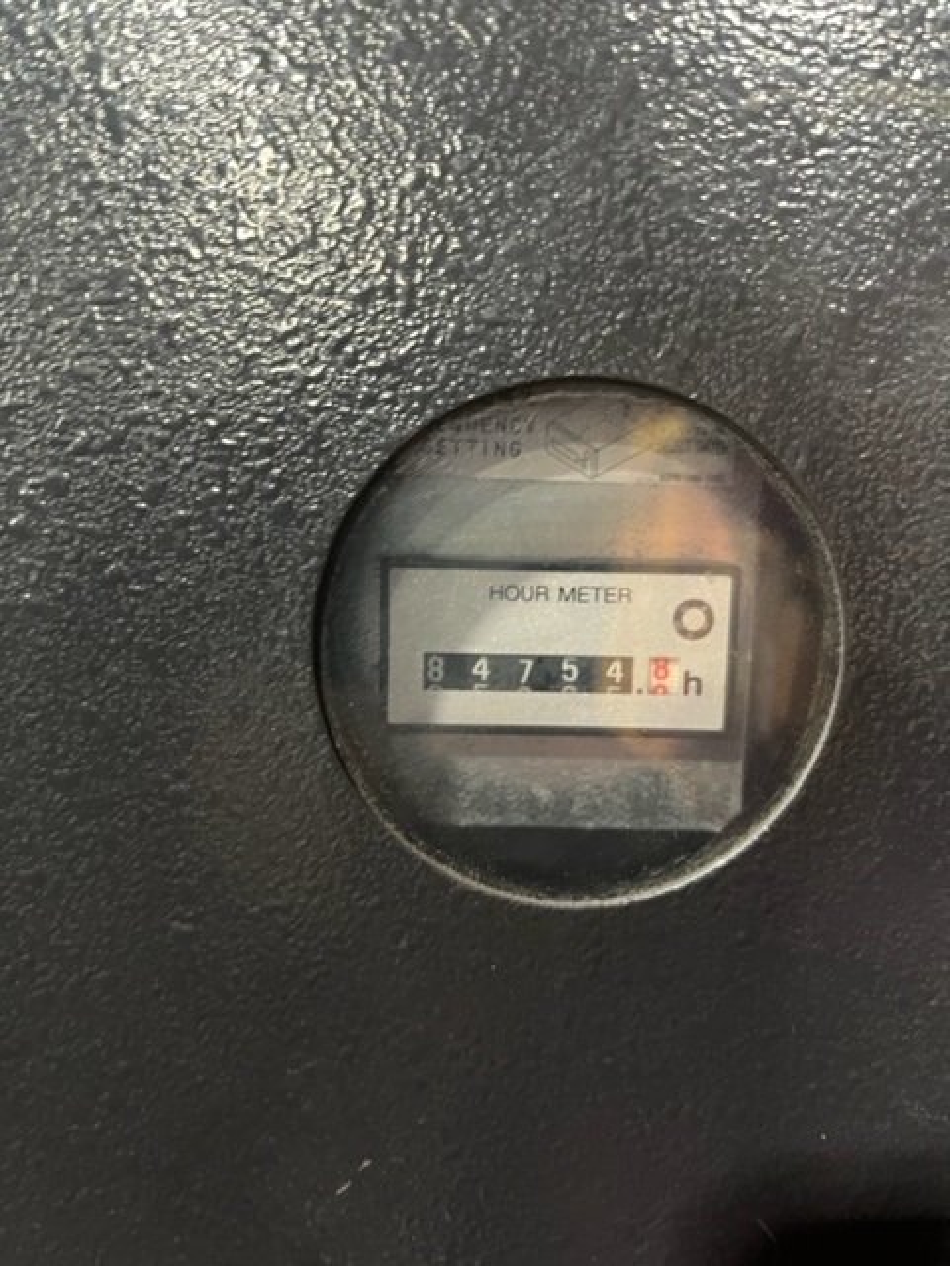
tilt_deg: -7.7
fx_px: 951
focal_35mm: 26
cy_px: 633
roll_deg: -2.2
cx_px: 475
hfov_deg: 53.1
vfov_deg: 67.3
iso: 500
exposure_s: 1/30
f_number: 1.6
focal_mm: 5.1
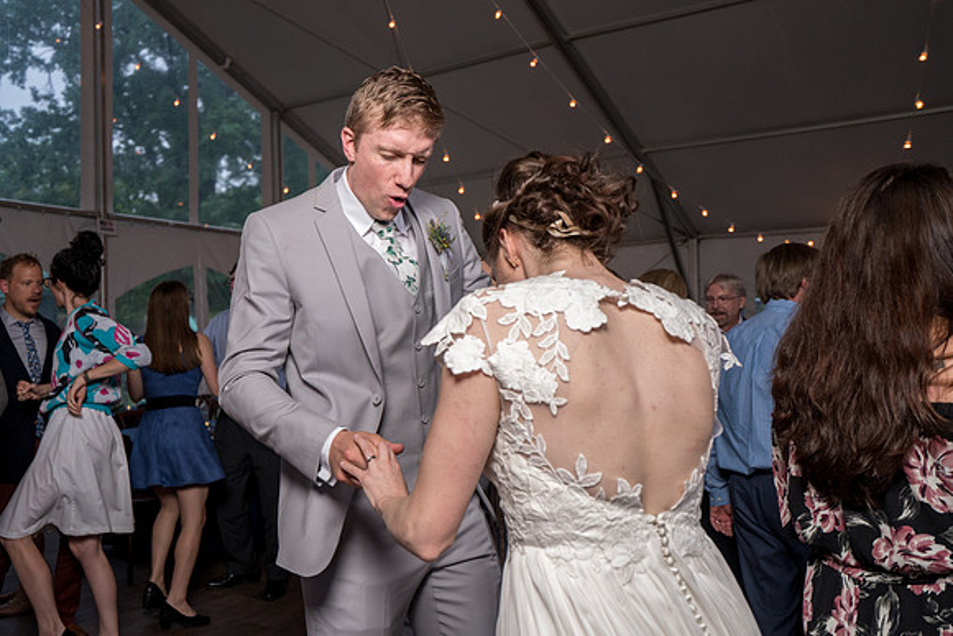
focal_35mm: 35
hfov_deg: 53.7
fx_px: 933
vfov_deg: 37.6
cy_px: 318
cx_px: 374
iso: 1600
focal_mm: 29
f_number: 4
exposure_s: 1/200
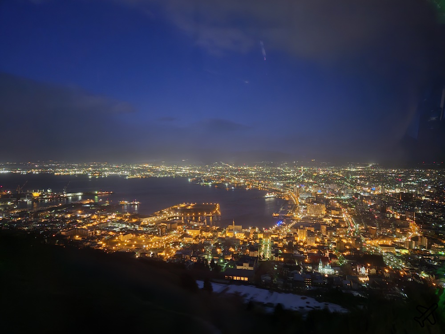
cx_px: 222
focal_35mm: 23
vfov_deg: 58.9
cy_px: 167
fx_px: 296
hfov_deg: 73.9
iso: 1600
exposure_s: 1/9.99
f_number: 1.8
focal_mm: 5.4
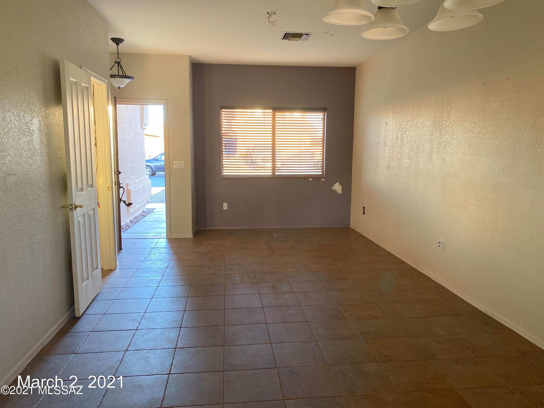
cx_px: 272
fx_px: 409
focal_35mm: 26
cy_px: 204
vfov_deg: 53.1
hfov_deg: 67.3
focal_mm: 4.25
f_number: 1.8
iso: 160
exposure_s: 1/60
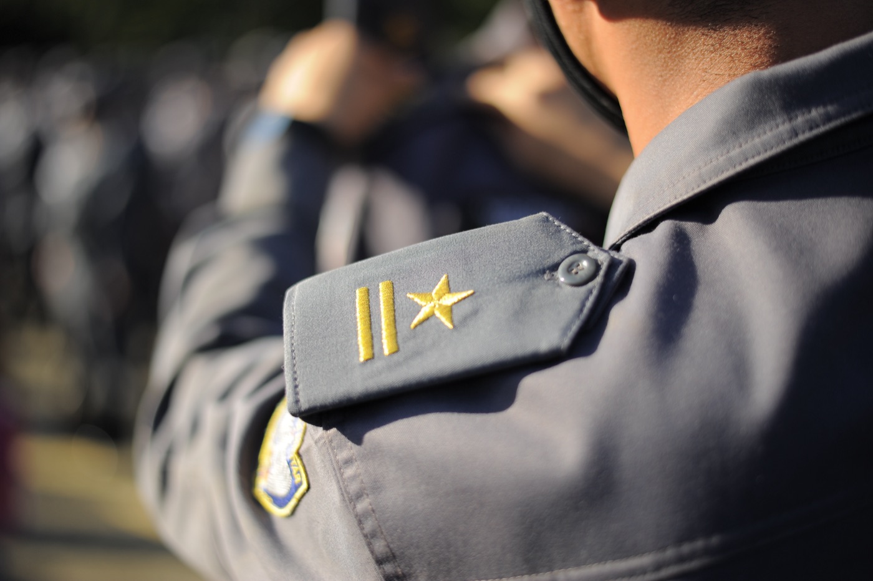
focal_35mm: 50
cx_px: 436
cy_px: 290
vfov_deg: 26.9
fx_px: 1211
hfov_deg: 39.6
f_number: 1.8
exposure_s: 1/2500
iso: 200
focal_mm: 50
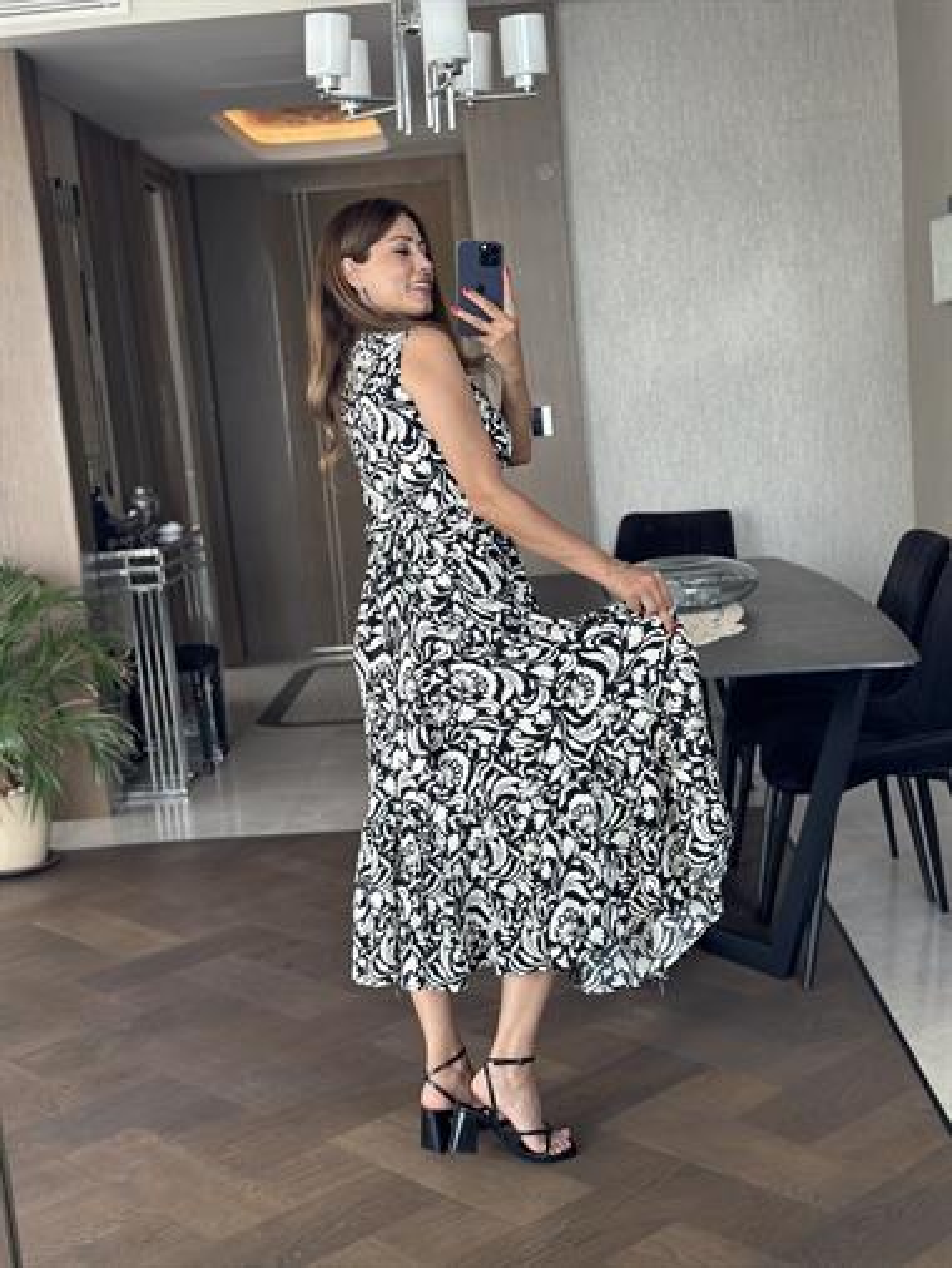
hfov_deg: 30.3
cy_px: 634
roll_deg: +3.0
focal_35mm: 48
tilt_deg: -14.4
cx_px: 476
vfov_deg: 39.6
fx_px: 1759
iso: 125
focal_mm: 6.86
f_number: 1.78
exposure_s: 1/100
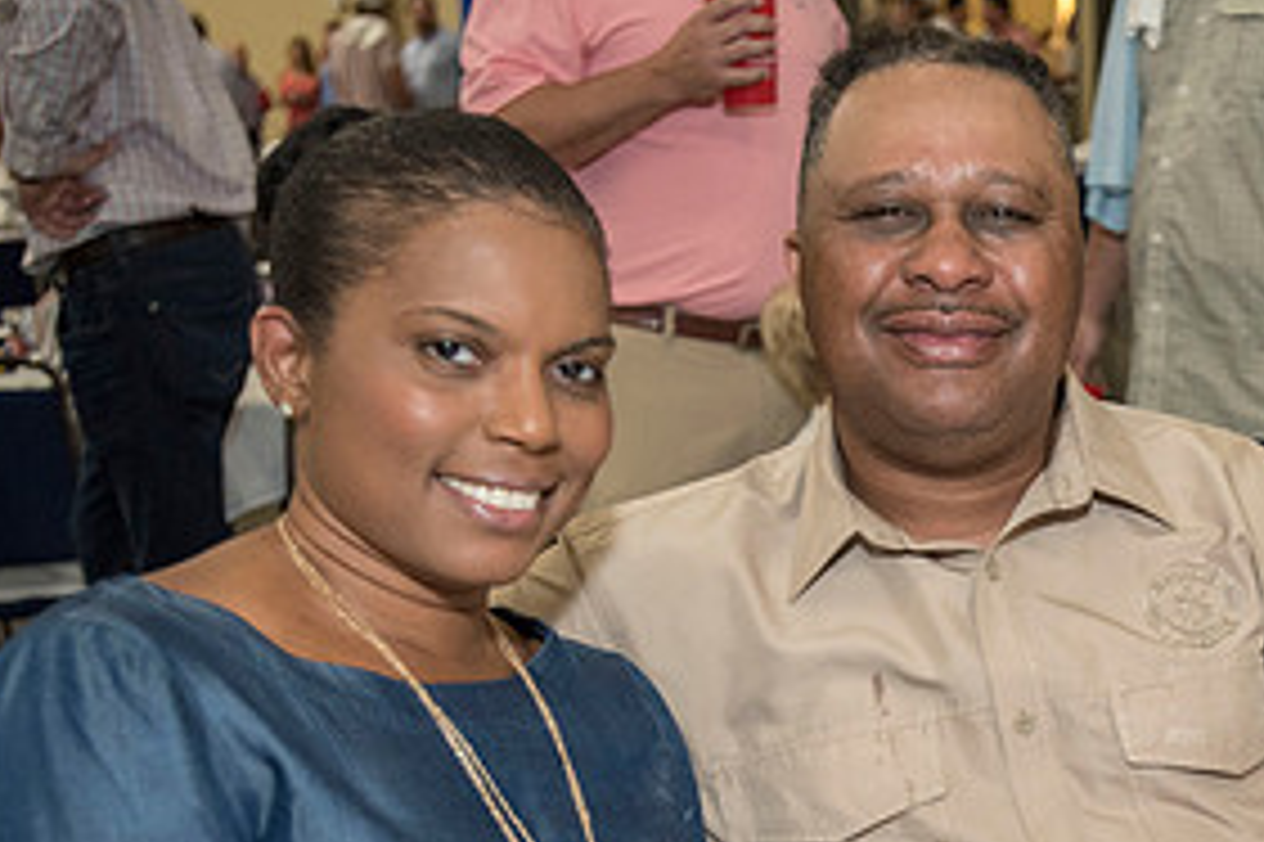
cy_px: 741
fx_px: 2176
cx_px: 1021
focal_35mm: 62
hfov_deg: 31.5
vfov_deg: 21.4
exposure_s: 1/200
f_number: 2.8
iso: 1250
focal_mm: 30
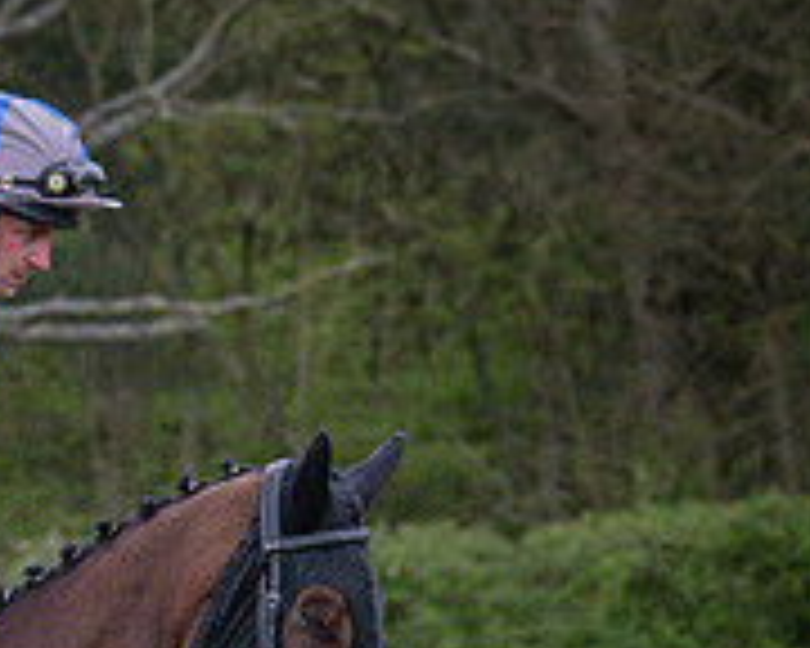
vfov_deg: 2.0
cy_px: 1076
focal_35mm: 756
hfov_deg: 2.5
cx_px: -940
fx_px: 18123
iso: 1600
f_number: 4
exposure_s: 1/1000
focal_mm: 102
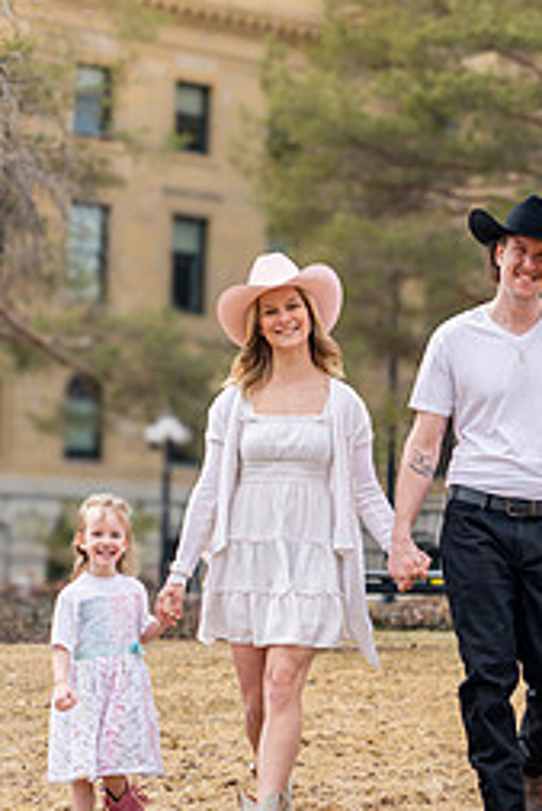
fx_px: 2886
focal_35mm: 128
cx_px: 419
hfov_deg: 10.7
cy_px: 556
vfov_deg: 16.0
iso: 100
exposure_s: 1/2500
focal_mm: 50
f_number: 2
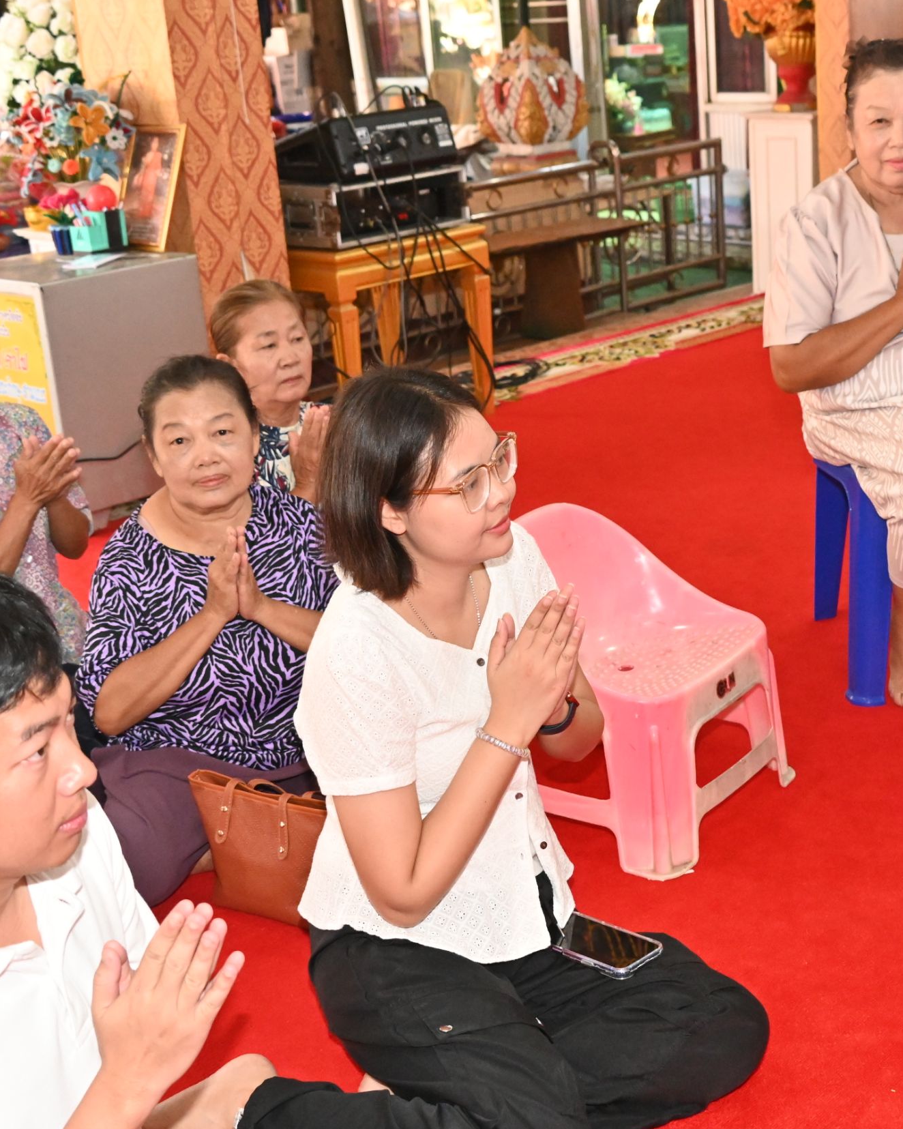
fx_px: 1704
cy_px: 566
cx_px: 589
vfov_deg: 36.7
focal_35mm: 51
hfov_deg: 29.5
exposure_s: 1/200
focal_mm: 24
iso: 3200
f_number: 4
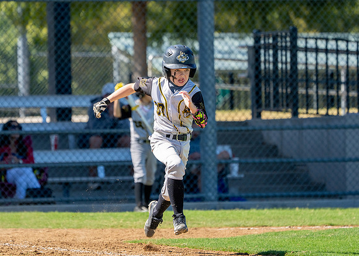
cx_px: 145
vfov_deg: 3.6
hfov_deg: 5.1
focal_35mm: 397
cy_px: 129
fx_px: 4045
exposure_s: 1/3200
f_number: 5.6
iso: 1000
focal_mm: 288
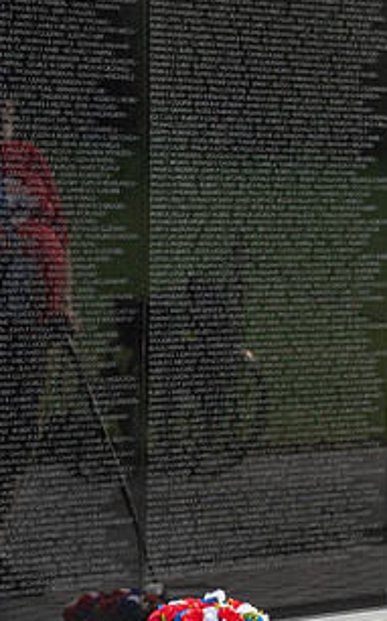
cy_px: 346
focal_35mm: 215
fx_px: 3632
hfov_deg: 6.0
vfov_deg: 9.8
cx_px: 608
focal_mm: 82
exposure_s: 1/125
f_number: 9
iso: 800
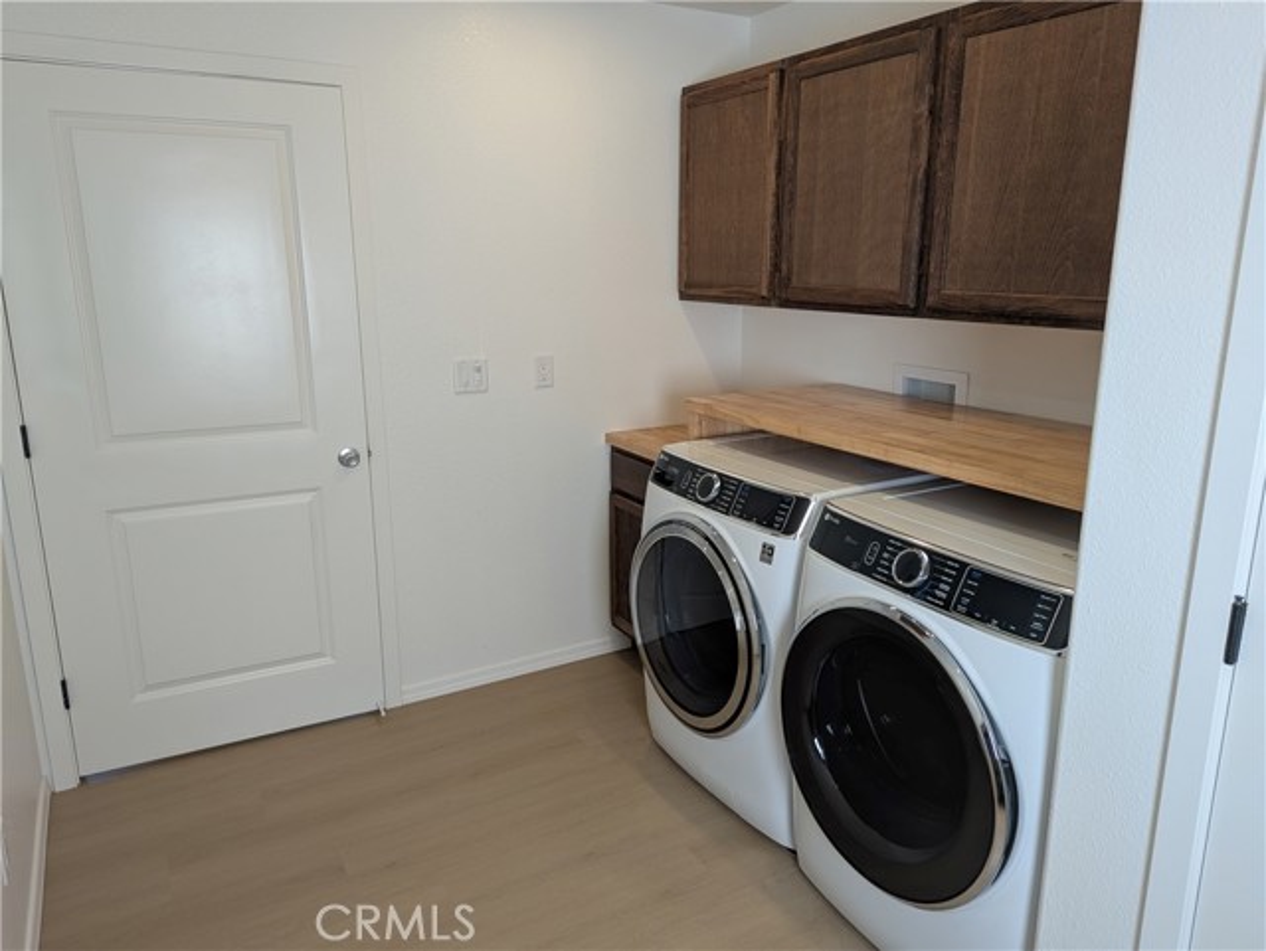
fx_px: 878
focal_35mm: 24
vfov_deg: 56.9
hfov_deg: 71.6
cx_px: 633
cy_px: 476
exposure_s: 1/44.3
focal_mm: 6.81
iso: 46
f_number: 1.85
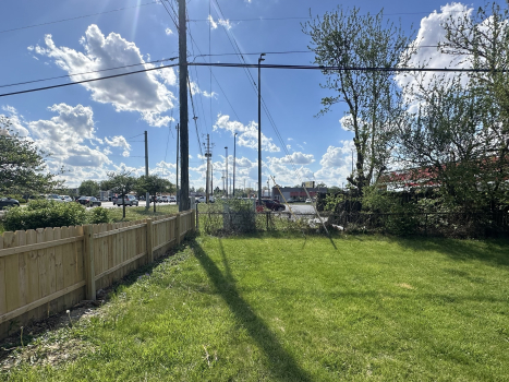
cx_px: 247
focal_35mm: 20
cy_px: 222
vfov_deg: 65.6
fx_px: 294
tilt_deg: -4.8
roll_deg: +0.1
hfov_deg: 81.7
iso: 50
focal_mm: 2.22
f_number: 2.2
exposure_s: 1/3205
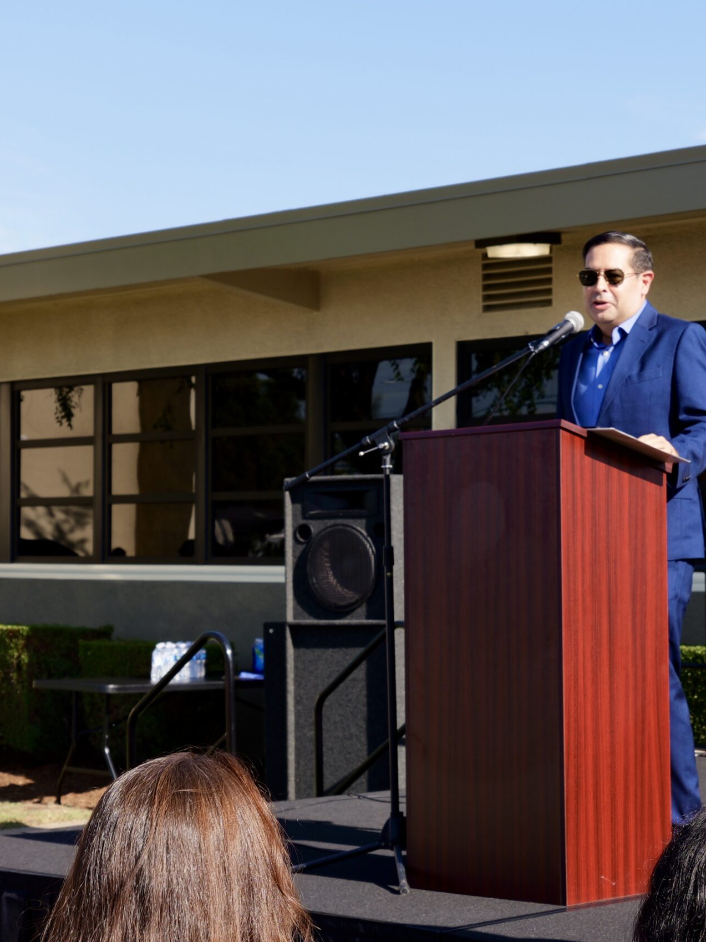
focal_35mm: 58
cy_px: 473
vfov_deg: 33.2
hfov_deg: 24.9
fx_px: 1578
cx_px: 538
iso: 100
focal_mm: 40
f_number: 8
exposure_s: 1/125
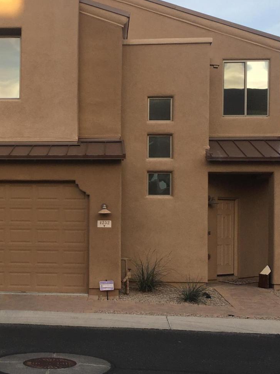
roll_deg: -0.2
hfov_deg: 24.0
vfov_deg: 32.1
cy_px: 217
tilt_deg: +1.7
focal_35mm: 60
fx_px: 647
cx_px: 54
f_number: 2.2
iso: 25
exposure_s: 1/411
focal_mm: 4.15
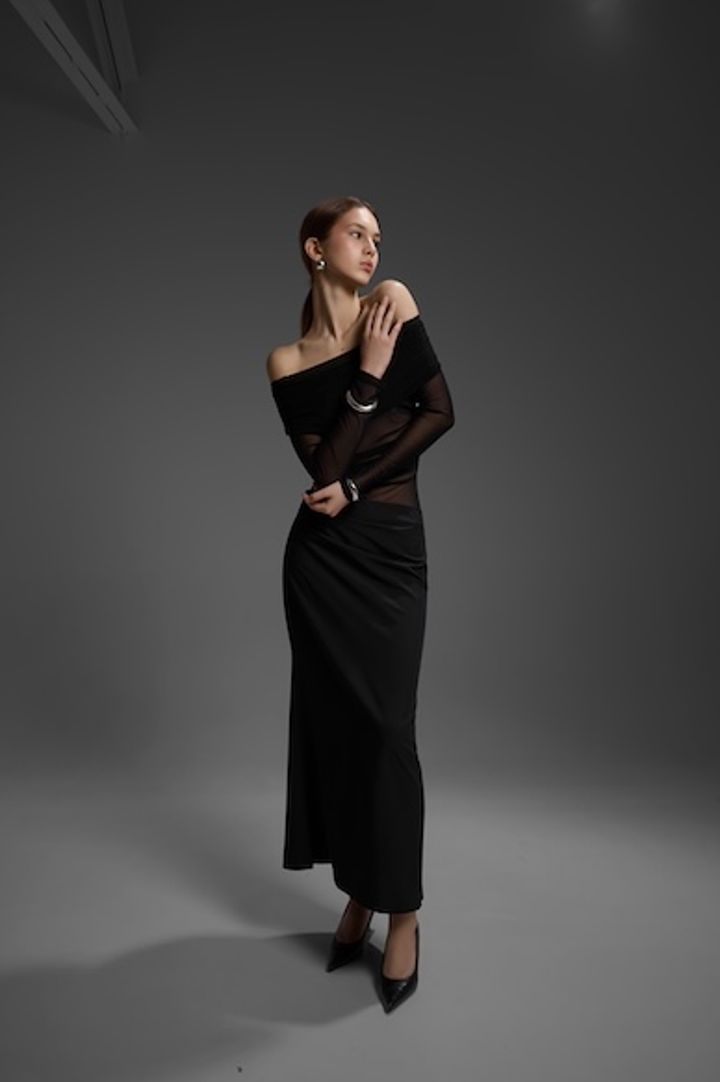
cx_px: 353
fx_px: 991
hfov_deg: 39.9
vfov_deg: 57.2
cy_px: 547
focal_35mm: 33
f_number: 10
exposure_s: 1/160
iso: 100
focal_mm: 32
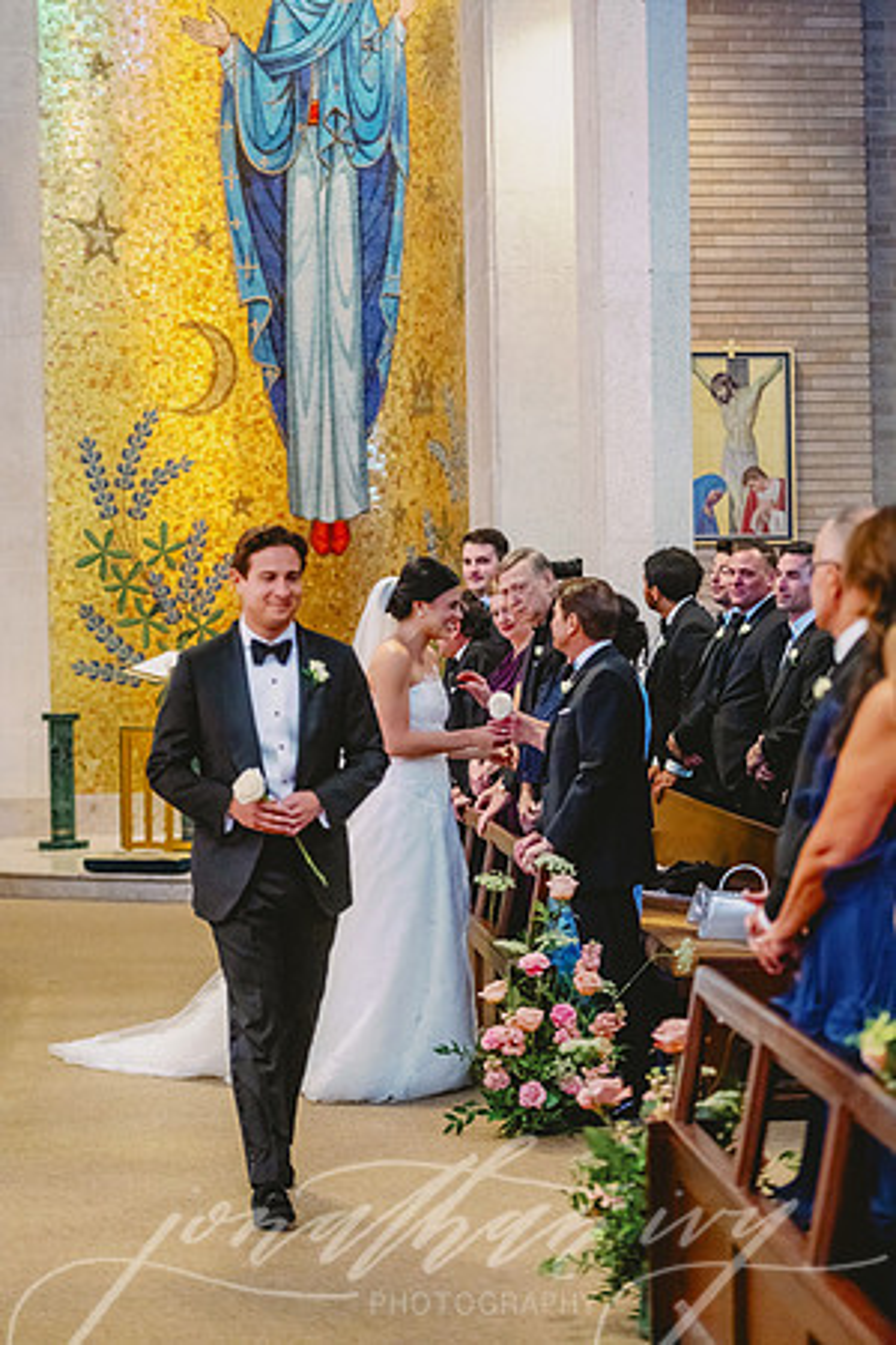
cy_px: 672
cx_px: 448
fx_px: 3360
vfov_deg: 22.6
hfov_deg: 15.2
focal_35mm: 90
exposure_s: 1/200
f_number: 2.8
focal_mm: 90
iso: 5000
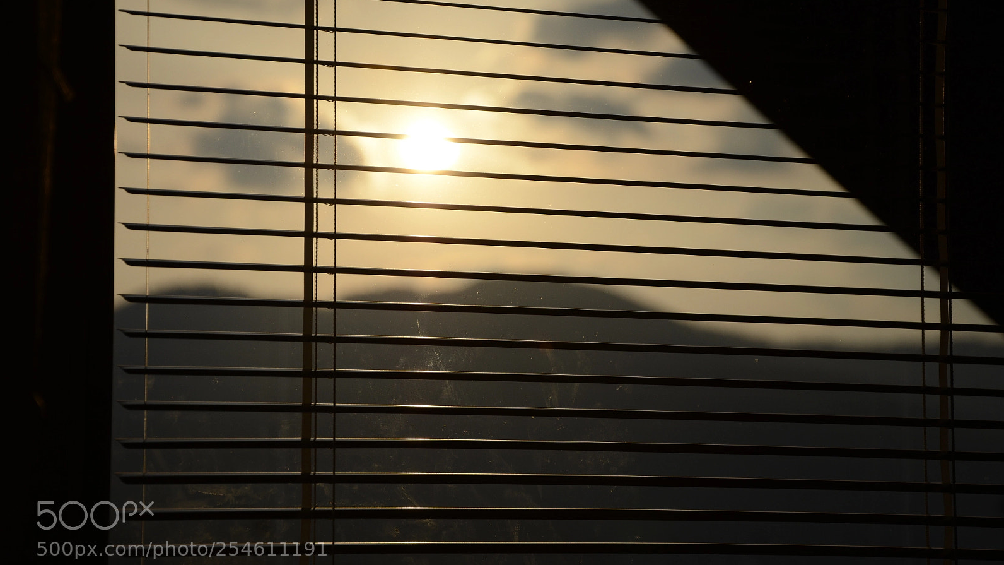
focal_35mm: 104
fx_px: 2768
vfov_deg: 11.6
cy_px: 264
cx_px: 502
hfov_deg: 20.6
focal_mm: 66
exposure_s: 1/2500
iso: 200
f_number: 5.3
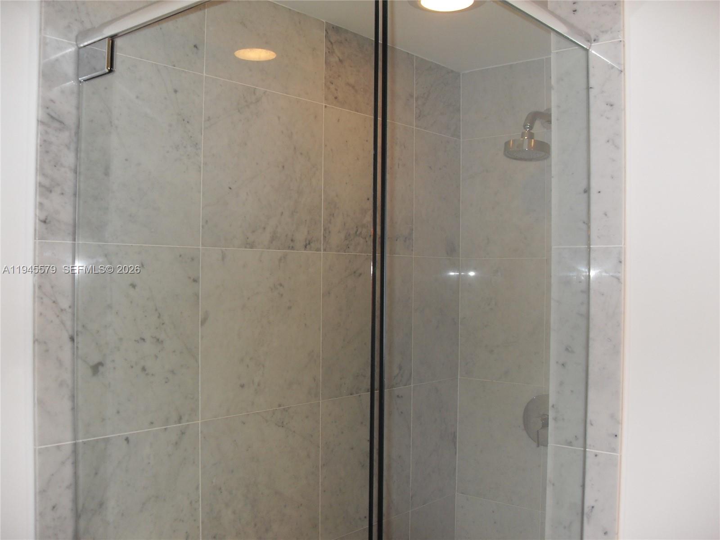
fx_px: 707
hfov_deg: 54.0
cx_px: 360
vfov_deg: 41.8
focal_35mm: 34
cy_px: 270
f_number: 2.8
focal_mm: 6.3
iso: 100
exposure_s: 1/45
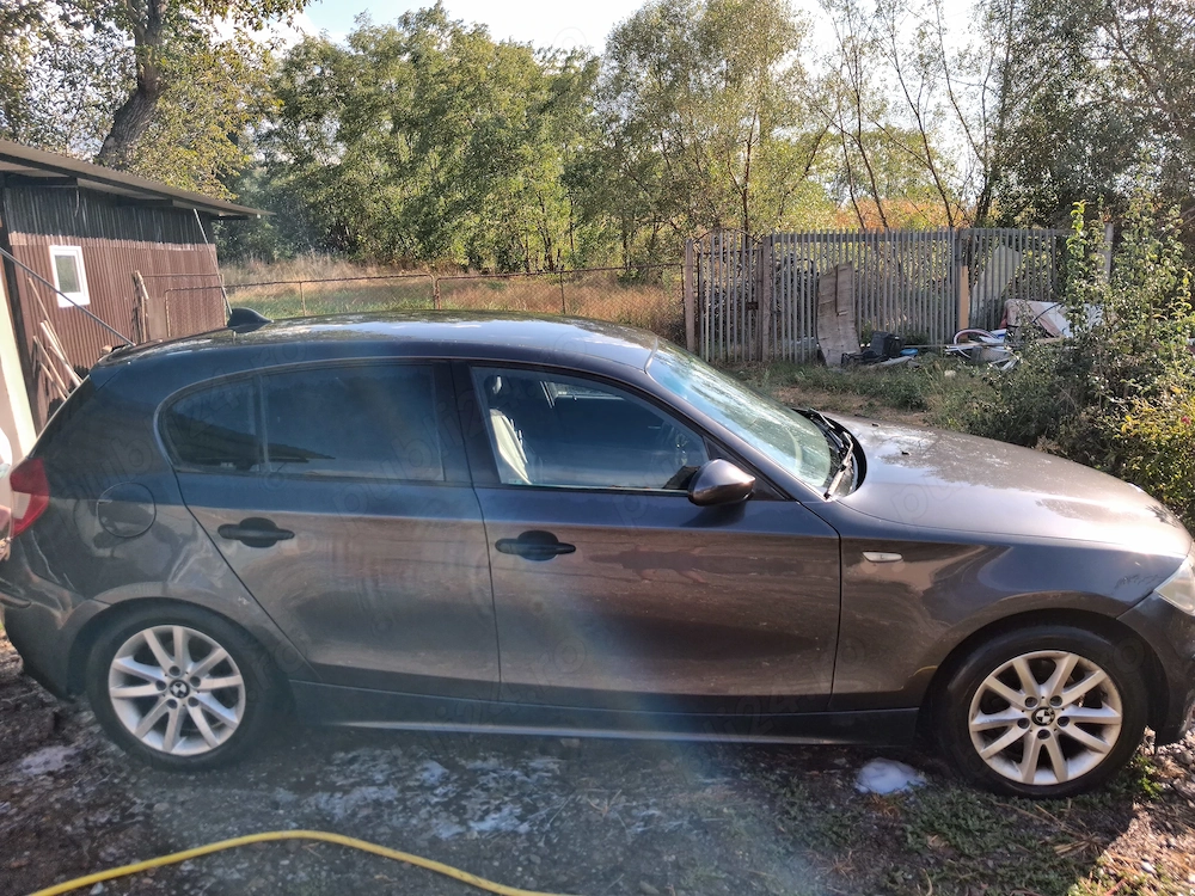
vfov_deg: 51.4
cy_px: 448
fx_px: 932
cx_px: 598
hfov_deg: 65.3
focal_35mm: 27
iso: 25
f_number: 1.8
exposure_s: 1/238
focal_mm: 4
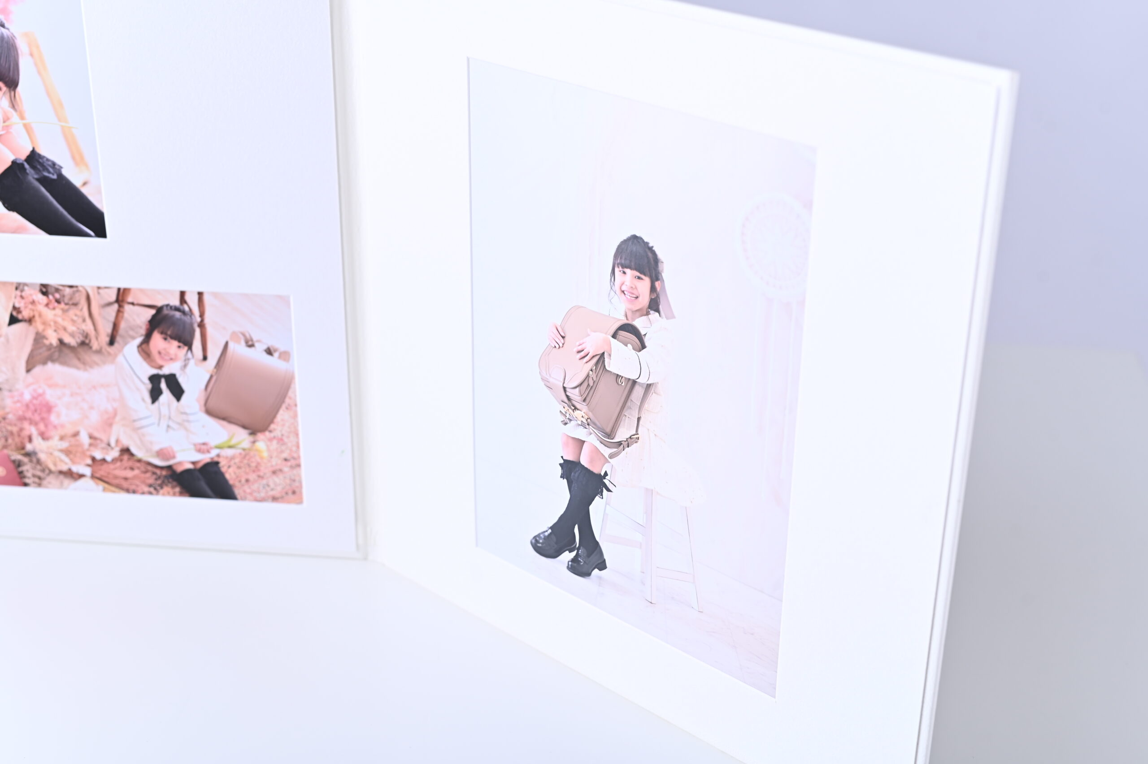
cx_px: 574
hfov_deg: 39.6
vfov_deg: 27.0
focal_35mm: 50
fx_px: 1594
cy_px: 382
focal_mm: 50
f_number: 5.6
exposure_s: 1/160
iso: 125
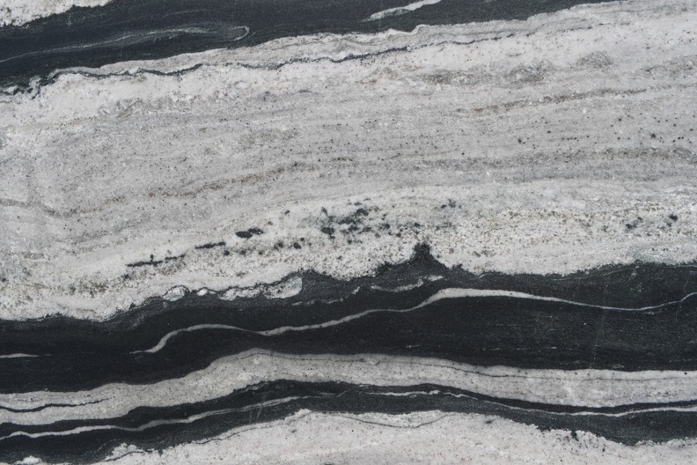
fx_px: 581
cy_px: 232
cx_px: 348
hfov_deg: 61.9
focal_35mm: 30
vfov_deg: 43.6
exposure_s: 1/250
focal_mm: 20
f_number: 11
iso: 100
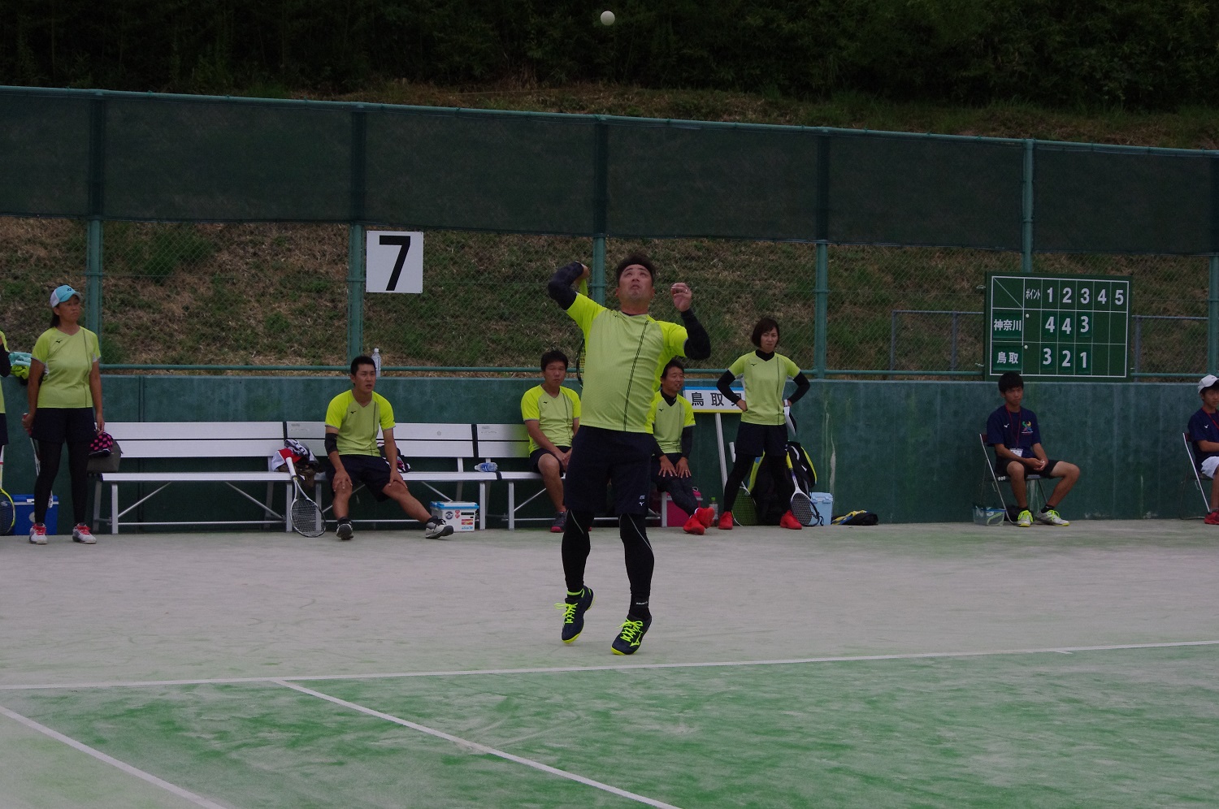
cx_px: 610
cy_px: 404
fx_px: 2773
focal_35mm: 82
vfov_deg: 16.6
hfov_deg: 24.8
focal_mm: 55
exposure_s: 1/3200
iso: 1600
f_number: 7.1
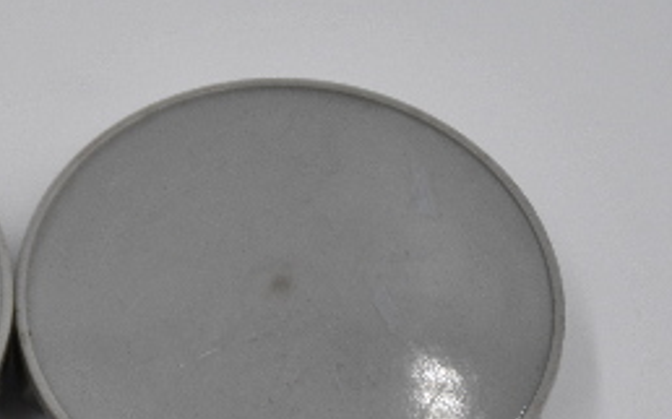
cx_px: 52
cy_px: 543
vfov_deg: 4.9
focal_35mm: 266
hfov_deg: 7.9
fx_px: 4869
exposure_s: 1/500
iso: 400
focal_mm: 70
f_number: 5
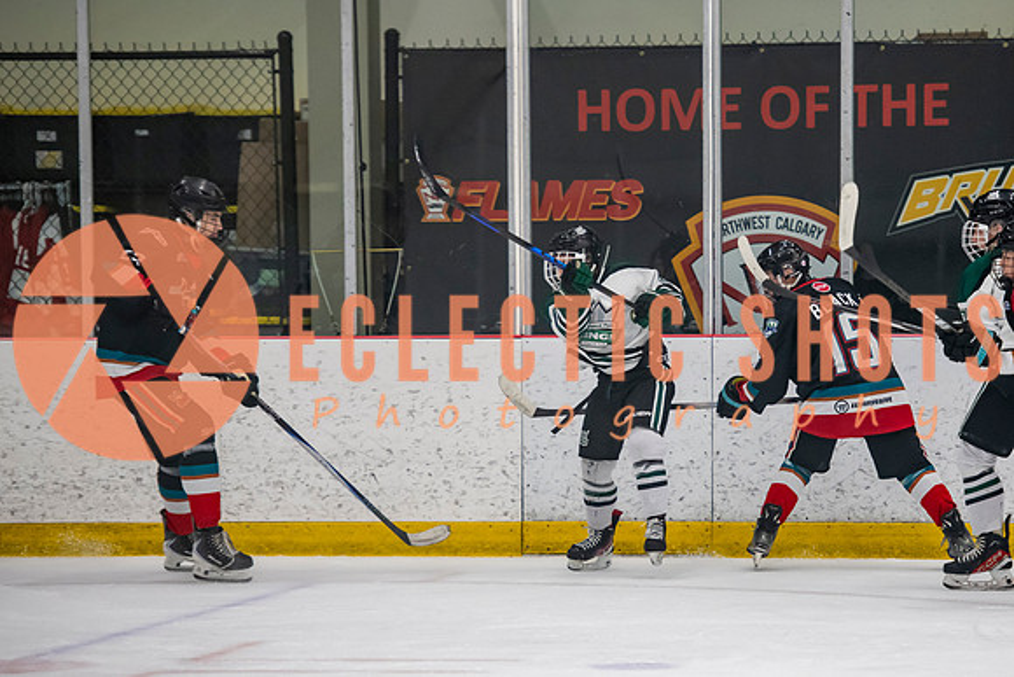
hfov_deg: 9.7
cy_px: 404
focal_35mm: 212
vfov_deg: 6.5
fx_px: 5973
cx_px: 650
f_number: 3.2
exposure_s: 1/640
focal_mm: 160
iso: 2000
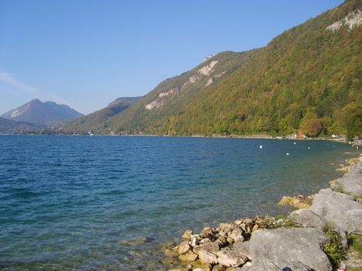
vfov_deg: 40.7
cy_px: 136
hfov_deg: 52.6
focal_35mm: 35
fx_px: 366
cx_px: 181
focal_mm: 5.8
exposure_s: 1/1000
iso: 50
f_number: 2.8
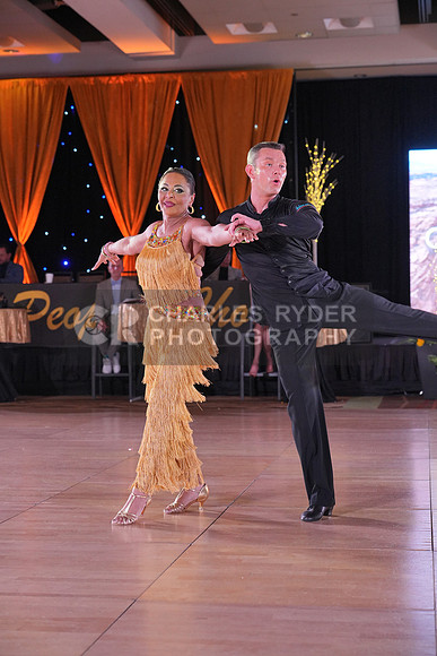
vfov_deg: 31.0
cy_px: 328
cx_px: 218
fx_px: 1183
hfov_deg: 20.9
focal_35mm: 65
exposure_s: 1/400
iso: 2500
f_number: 4
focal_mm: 65
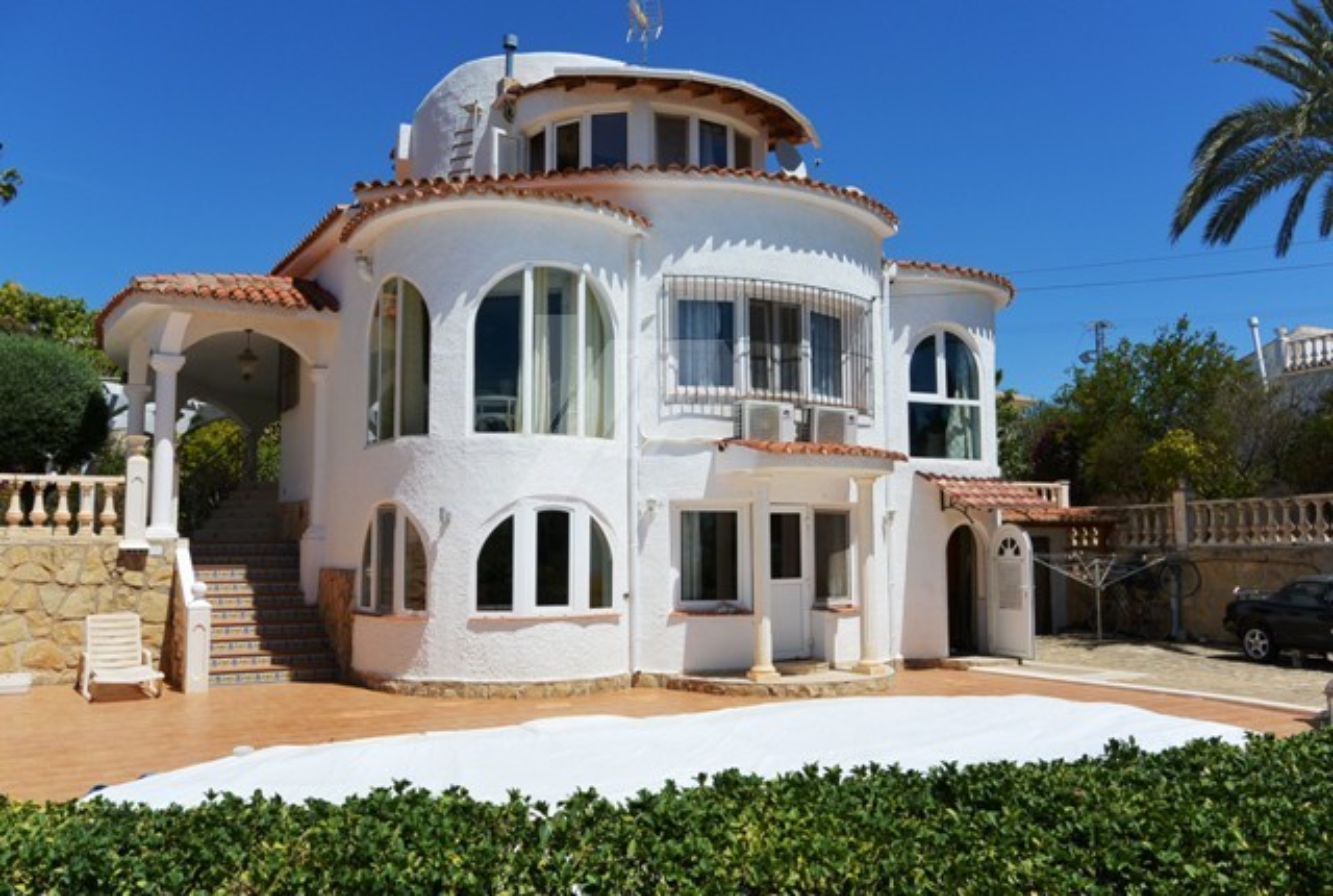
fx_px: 1076
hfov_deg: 63.5
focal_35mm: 29
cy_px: 448
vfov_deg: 45.2
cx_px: 666
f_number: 4.5
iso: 100
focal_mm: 11
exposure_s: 1/1250
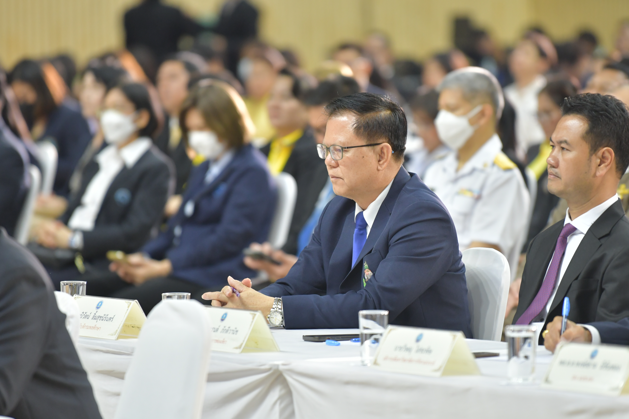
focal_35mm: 300
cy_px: 210
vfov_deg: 4.6
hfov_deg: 6.9
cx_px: 314
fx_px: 5239
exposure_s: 1/200
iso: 1000
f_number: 2.8
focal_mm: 200
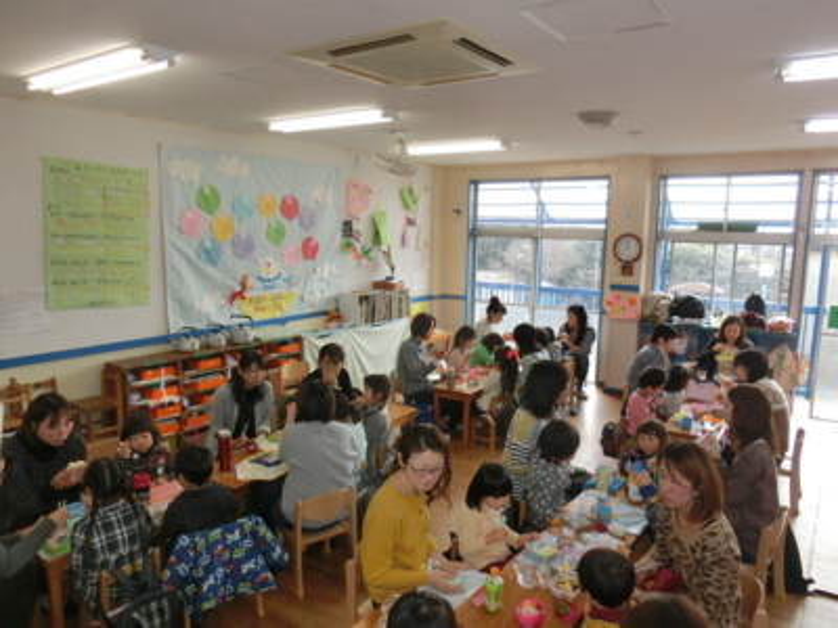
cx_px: 419
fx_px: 605
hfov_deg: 69.4
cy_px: 314
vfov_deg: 54.9
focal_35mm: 25
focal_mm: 4.5
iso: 125
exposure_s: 1/125
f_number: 3.5
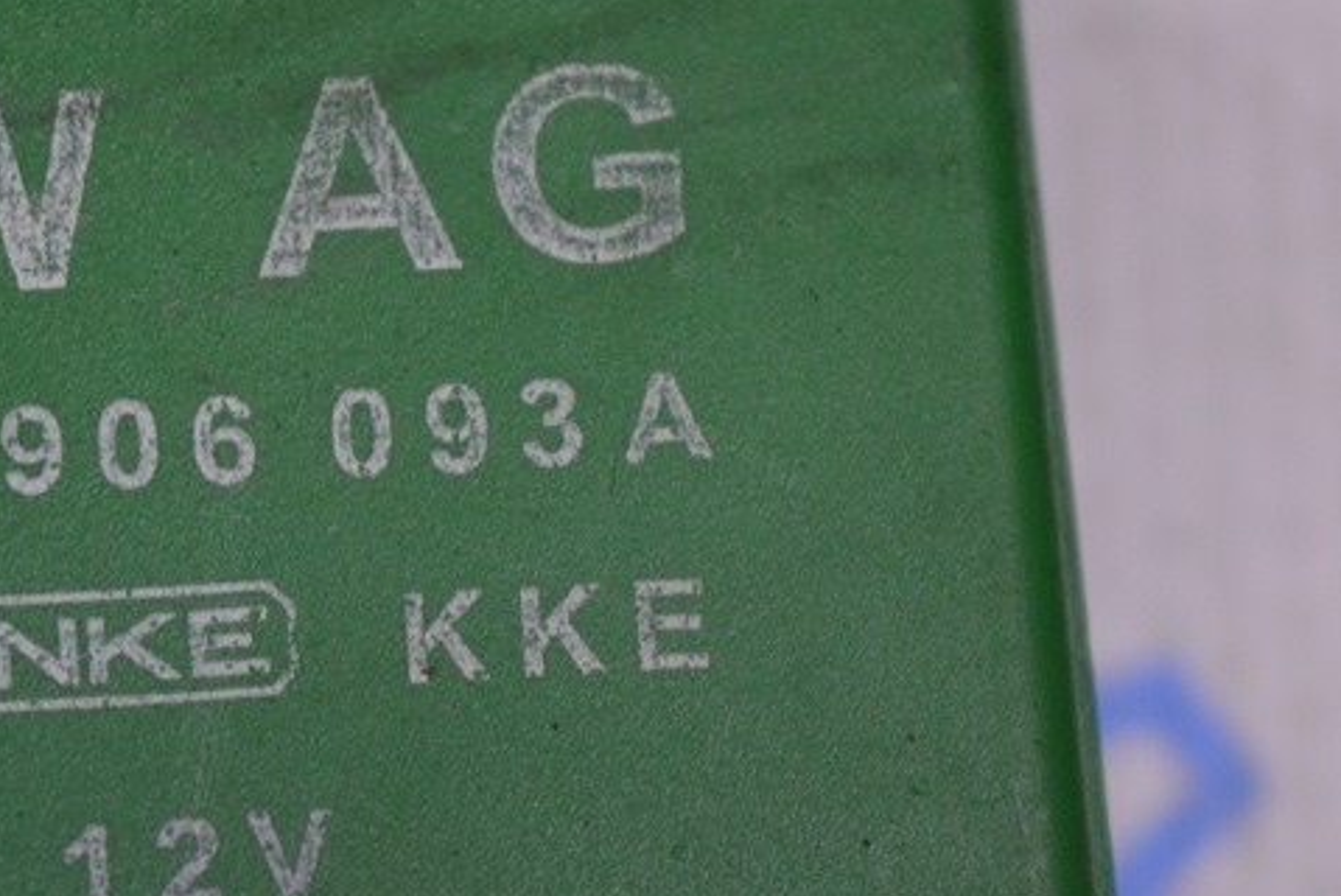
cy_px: 718
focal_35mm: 176
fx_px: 6562
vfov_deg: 7.8
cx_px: 196
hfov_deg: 11.6
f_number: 6.3
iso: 400
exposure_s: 1/60
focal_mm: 55
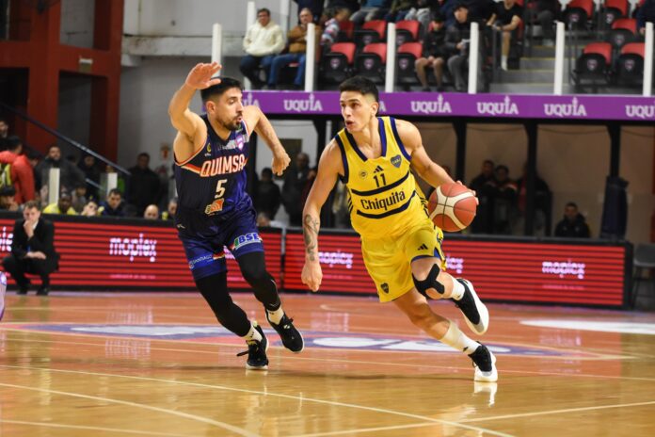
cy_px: 218
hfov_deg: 14.9
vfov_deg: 9.9
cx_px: 328
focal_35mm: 138
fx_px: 2511
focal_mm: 92
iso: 3200
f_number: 2.8
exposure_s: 1/1000
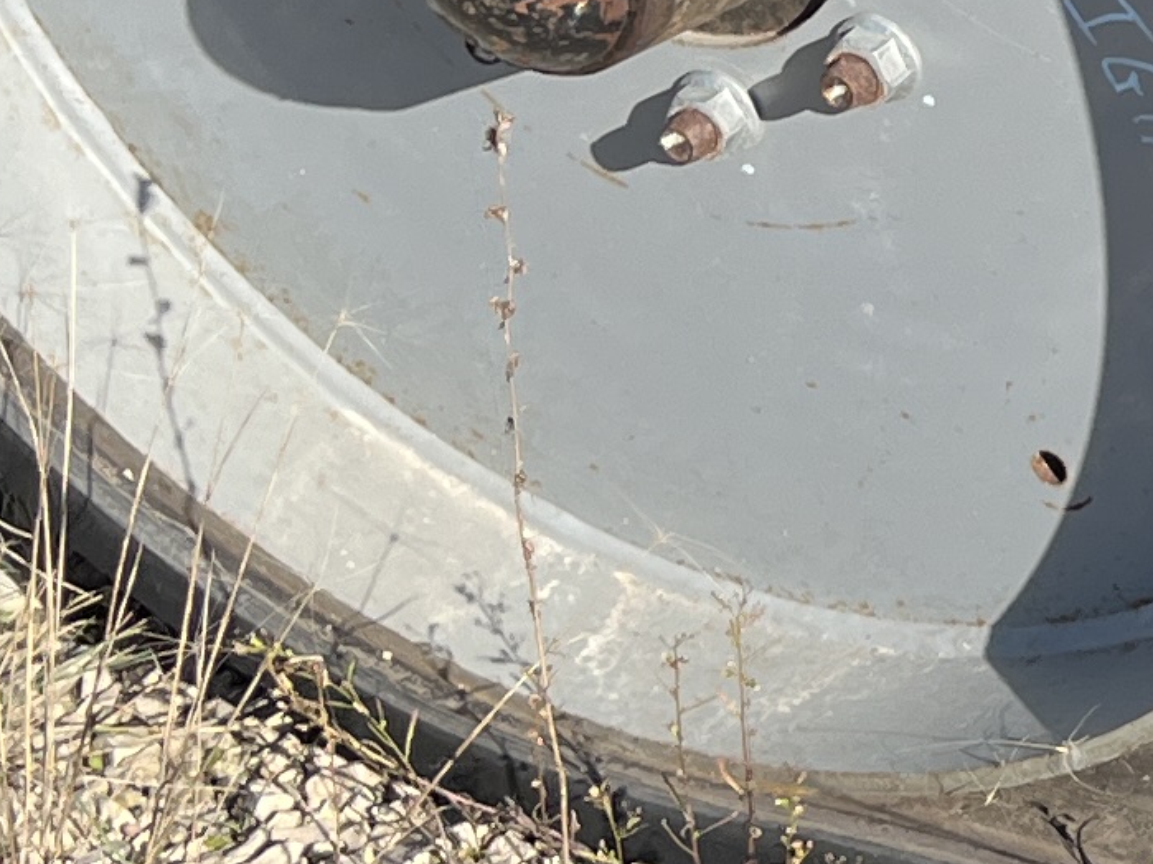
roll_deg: -1.2
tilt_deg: -30.5
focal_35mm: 150
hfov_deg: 11.5
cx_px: 2482
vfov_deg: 9.7
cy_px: -270
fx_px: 4995
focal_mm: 5.1
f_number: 1.6
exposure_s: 1/2309
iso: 50
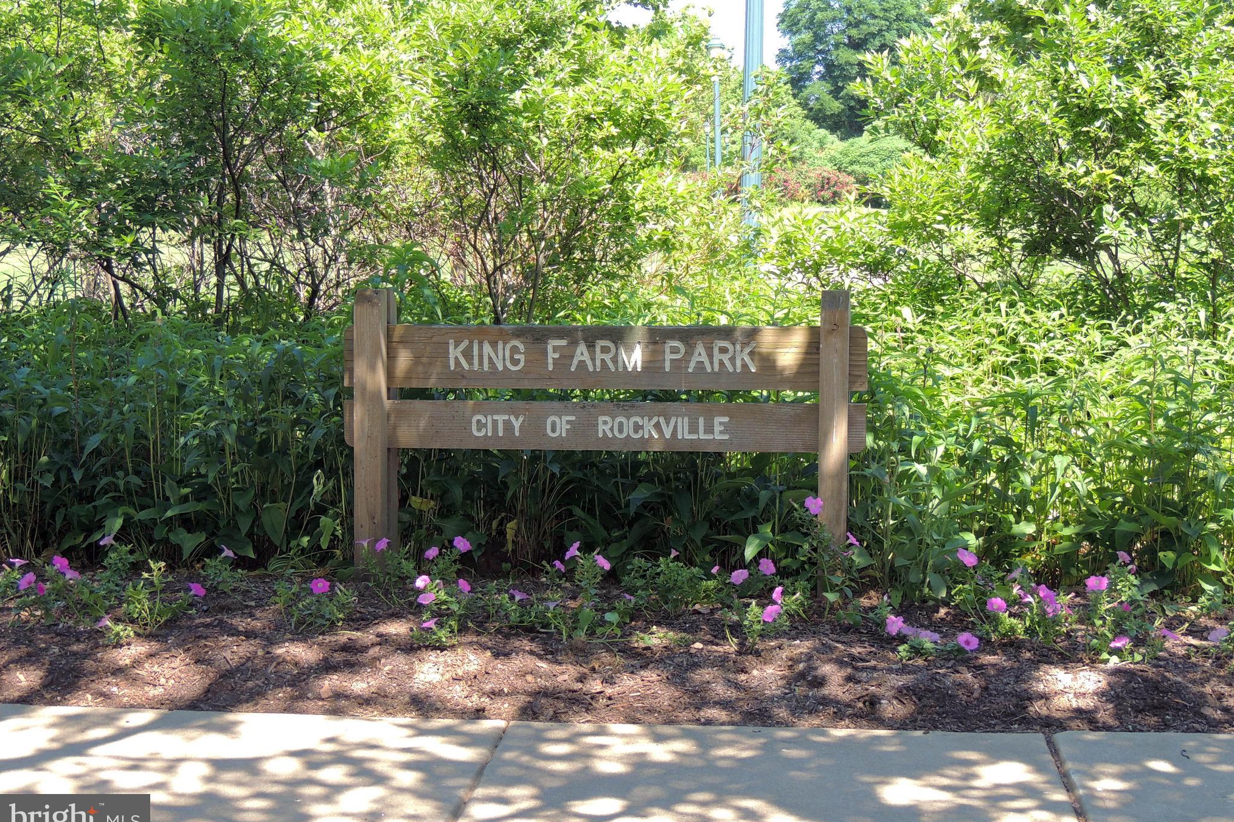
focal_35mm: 63
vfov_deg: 21.6
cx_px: 621
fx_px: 2159
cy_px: 377
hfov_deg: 31.9
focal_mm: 10.7
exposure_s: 1/125
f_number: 3.7
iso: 100
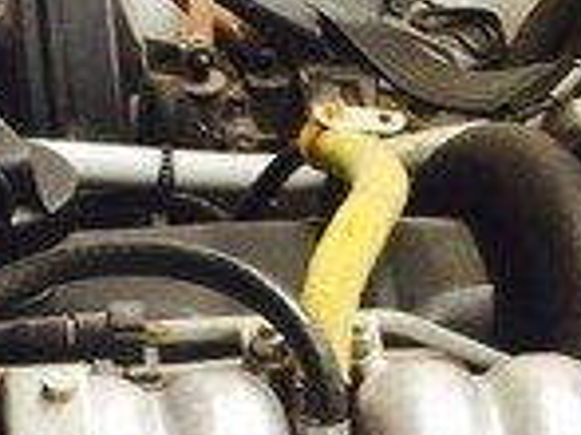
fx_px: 2180
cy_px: 967
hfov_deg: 15.2
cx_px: 300
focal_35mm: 130
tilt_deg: -48.4
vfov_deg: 10.2
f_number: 2.2
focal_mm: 4.15
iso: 32
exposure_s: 1/50
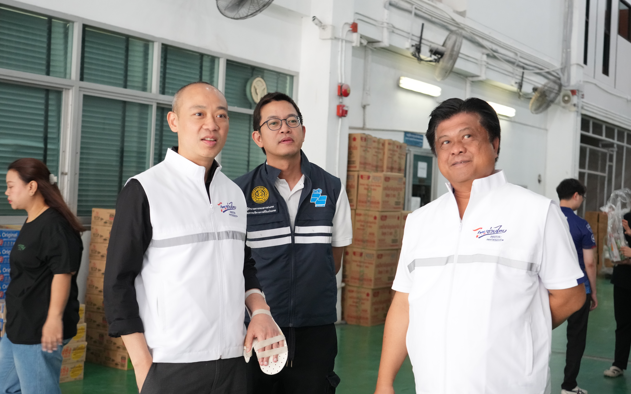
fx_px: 877
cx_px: 336
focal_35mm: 51
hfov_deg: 39.6
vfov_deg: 25.3
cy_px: 179
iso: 4000
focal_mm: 46
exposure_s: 1/200
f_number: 4.5
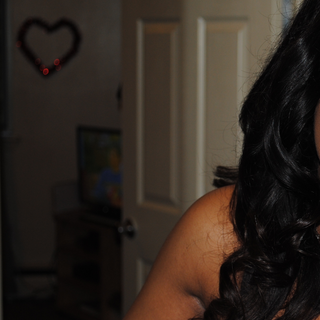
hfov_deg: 16.8
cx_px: 302
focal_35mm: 102
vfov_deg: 17.1
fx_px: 1067
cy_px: 180
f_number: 5
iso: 200
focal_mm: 38
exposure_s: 1/60
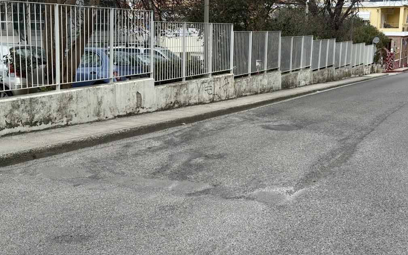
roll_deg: -0.4
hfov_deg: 39.6
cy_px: 137
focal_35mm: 51
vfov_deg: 25.3
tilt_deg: -10.5
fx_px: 567
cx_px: 204
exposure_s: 1/1838
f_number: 1.78
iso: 64
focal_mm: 6.76
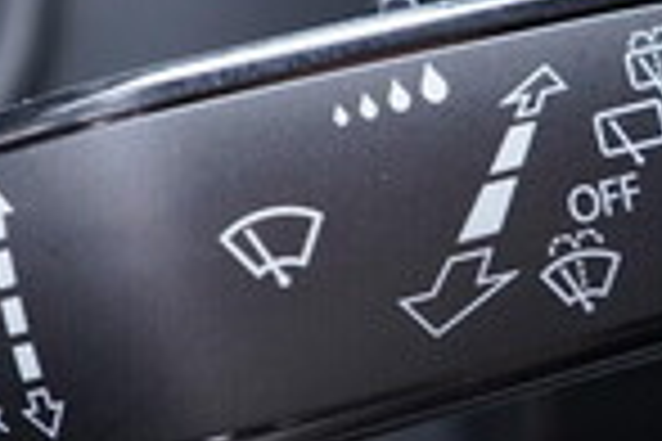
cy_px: 151
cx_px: 234
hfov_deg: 15.2
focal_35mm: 135
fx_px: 2482
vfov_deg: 10.2
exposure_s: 1/40
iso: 500
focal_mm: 24
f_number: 2.8
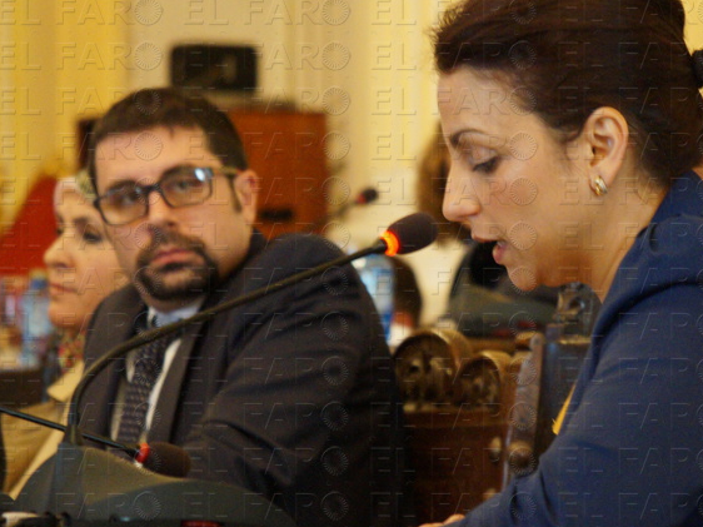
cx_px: 438
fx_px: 3735
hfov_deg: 10.7
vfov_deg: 8.1
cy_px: 282
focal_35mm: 184
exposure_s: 1/40
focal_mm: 70
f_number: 5
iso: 3200
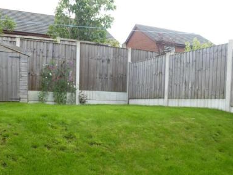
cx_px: 79
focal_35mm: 37
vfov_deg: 38.3
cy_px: 117
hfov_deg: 49.3
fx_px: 249
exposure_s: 1/160
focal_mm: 4.3
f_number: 4
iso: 100
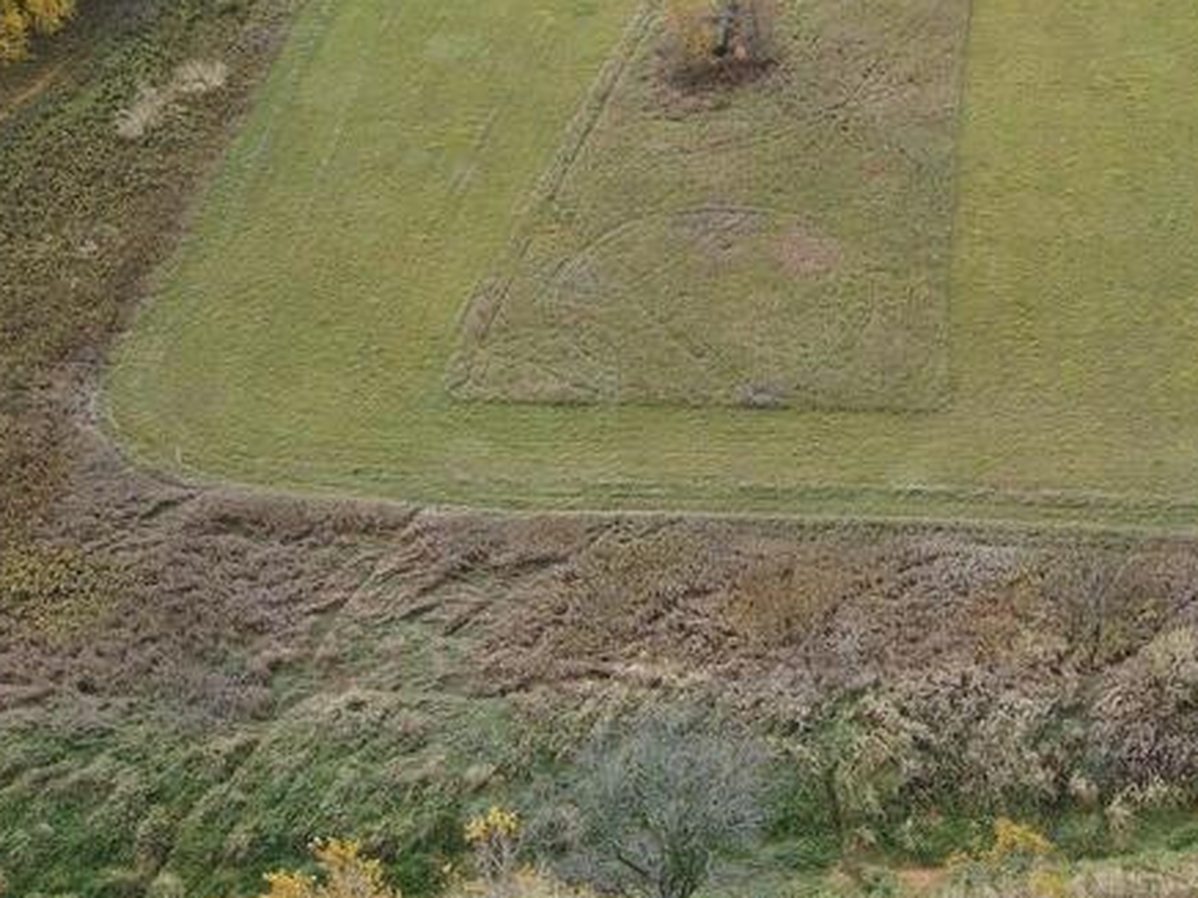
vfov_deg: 26.0
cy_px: 168
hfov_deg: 34.2
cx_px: 896
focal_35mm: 55
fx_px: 1903
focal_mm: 4.5
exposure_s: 1/90
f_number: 2.8
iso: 100
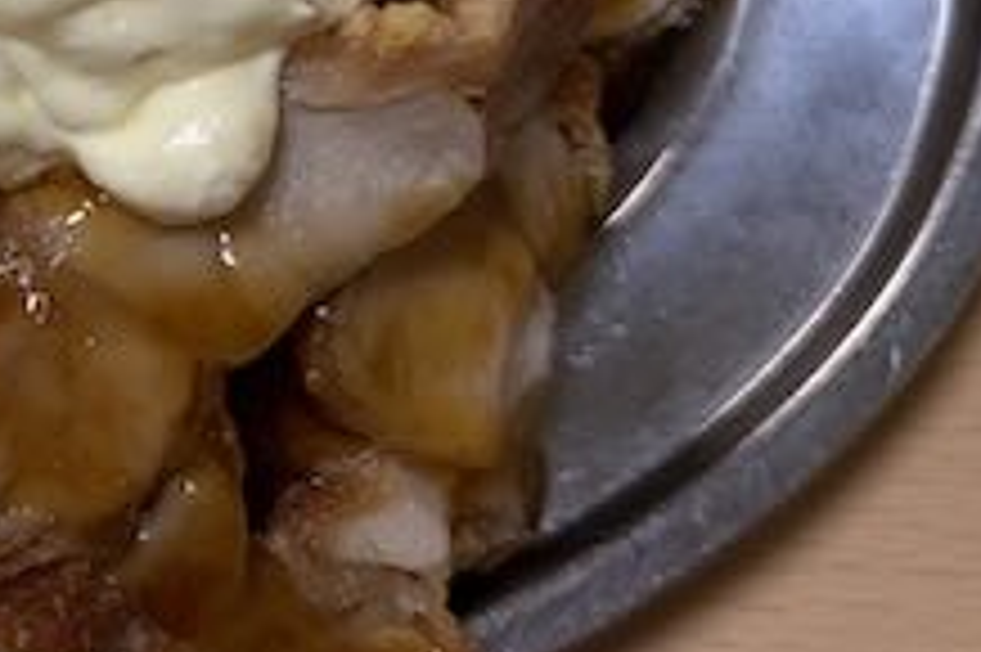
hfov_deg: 21.6
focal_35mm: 87
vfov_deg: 15.3
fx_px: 2369
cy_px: -79
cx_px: -207
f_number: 1.6
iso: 125
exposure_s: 1/50
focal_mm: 5.96
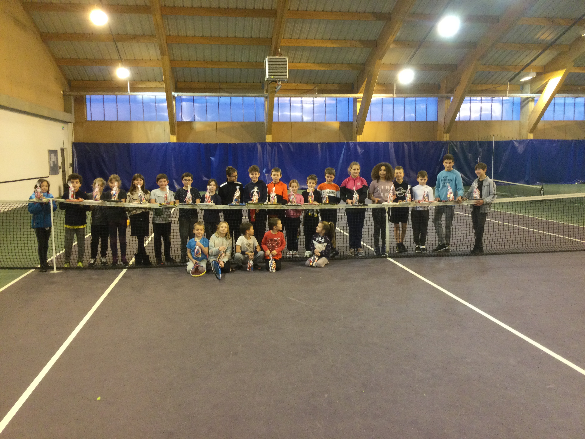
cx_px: 292
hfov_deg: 58.4
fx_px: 524
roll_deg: -0.1
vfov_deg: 45.4
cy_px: 220
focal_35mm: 31
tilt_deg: -7.6
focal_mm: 3.3
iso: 125
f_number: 2.4
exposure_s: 1/33
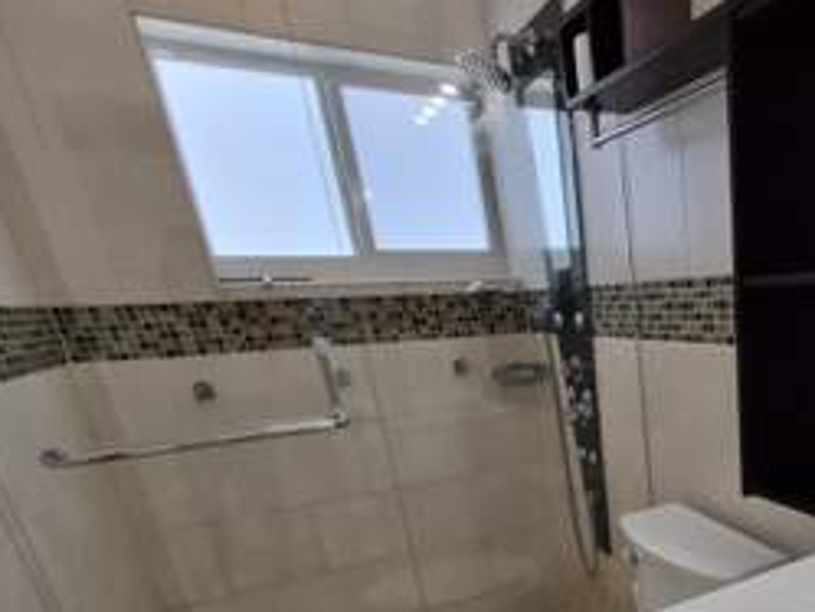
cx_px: 717
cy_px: 529
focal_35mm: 25
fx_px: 589
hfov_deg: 60.1
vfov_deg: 50.0
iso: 50
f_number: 2.2
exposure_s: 1/60
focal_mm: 1.7
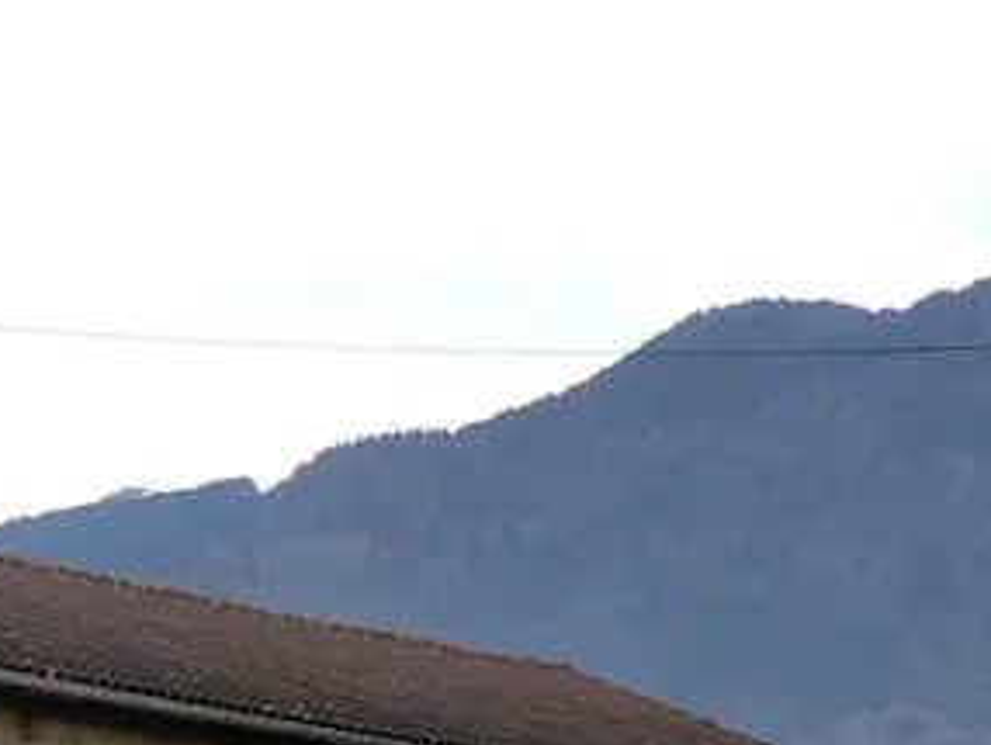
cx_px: -662
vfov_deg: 9.2
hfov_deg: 11.5
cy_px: 752
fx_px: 4613
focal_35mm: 161
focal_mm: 6
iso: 80
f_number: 2.8
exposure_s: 1/60
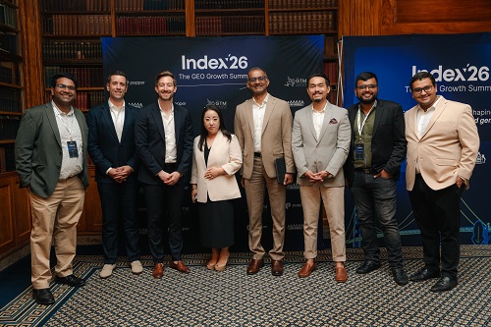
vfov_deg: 40.9
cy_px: 164
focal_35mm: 32
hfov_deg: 58.4
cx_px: 246
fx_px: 439
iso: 1600
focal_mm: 32.2
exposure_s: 1/250
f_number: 4
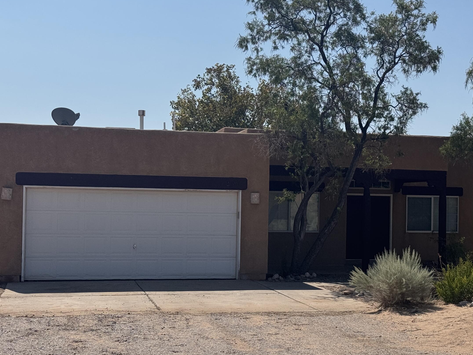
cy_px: 200
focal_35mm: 67
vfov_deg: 21.9
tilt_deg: -0.6
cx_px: 316
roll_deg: -0.9
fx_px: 916
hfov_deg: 28.8
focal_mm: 6.76
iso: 64
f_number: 1.78
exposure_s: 1/7937
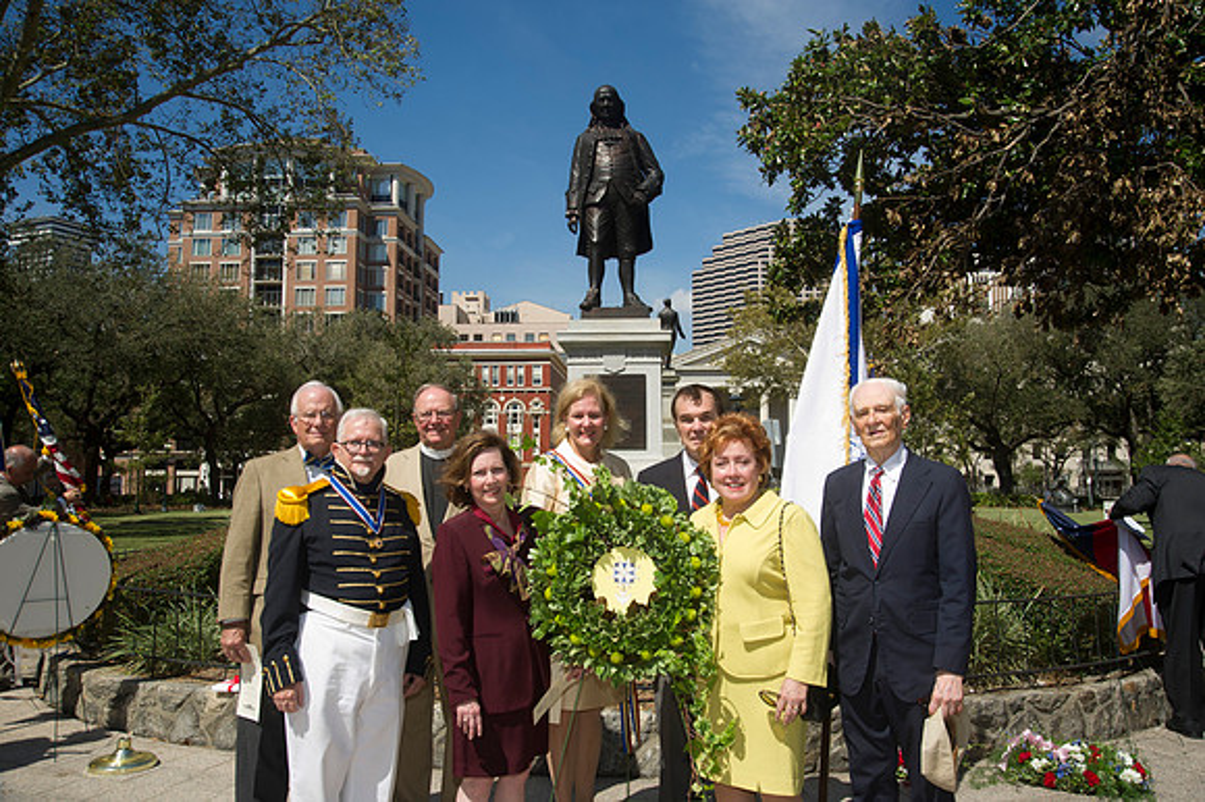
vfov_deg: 43.6
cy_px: 401
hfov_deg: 62.0
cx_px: 602
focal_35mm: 30
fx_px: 1004
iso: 200
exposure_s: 1/250
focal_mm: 30
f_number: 9
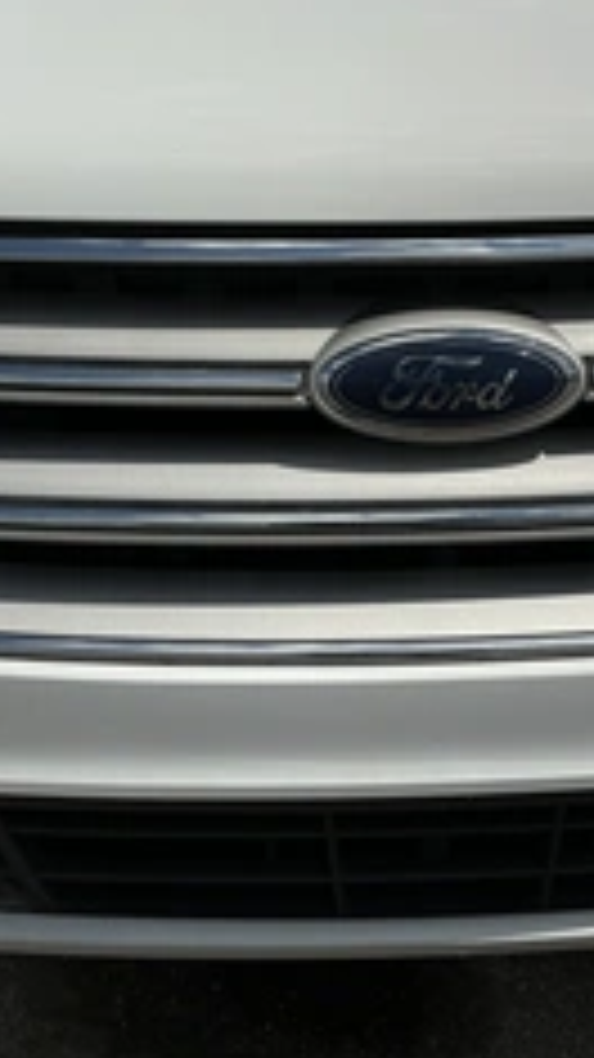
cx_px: 423
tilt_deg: -31.3
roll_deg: -2.5
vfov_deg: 39.9
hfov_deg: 22.9
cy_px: 545
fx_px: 1458
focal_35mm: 52
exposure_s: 1/5814
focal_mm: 3
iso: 25
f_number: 1.8
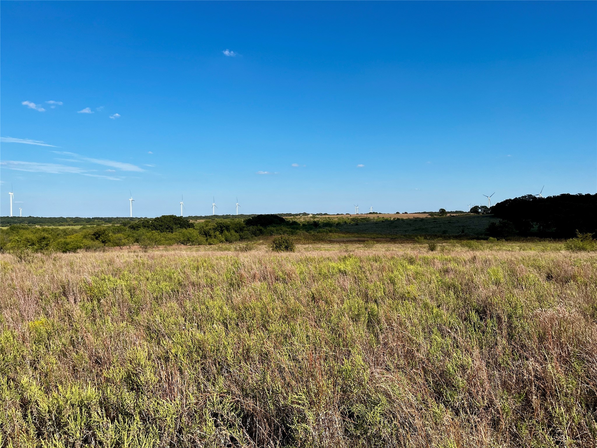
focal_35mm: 26
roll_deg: +0.1
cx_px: 298
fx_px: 448
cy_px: 224
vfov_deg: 53.1
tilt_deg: -1.2
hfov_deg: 67.3
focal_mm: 5.1
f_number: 1.6
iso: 50
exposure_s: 1/4484
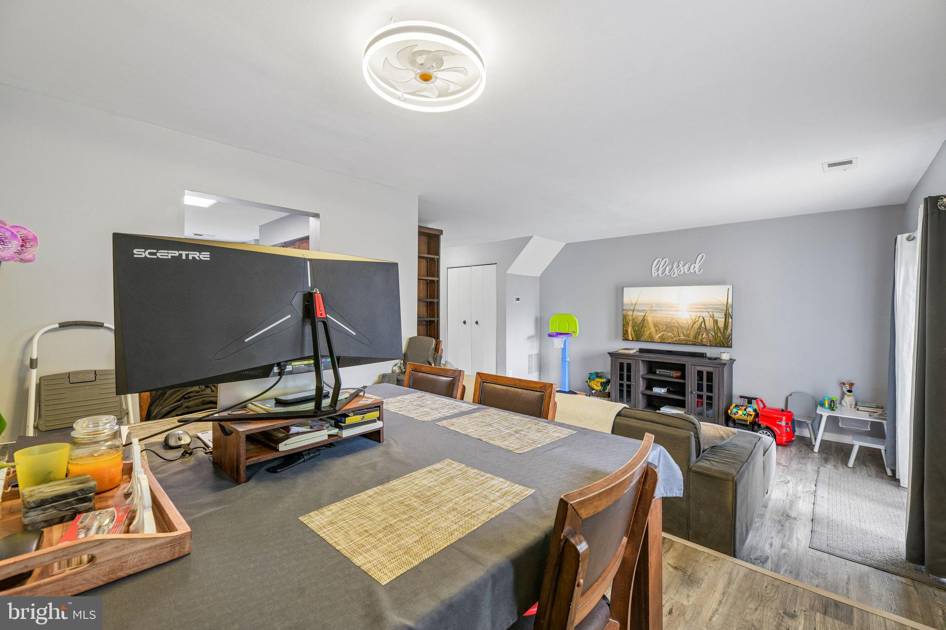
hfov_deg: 100.4
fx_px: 394
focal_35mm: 15
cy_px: 315
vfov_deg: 77.3
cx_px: 473
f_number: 8
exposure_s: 1/4
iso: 400
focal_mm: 15
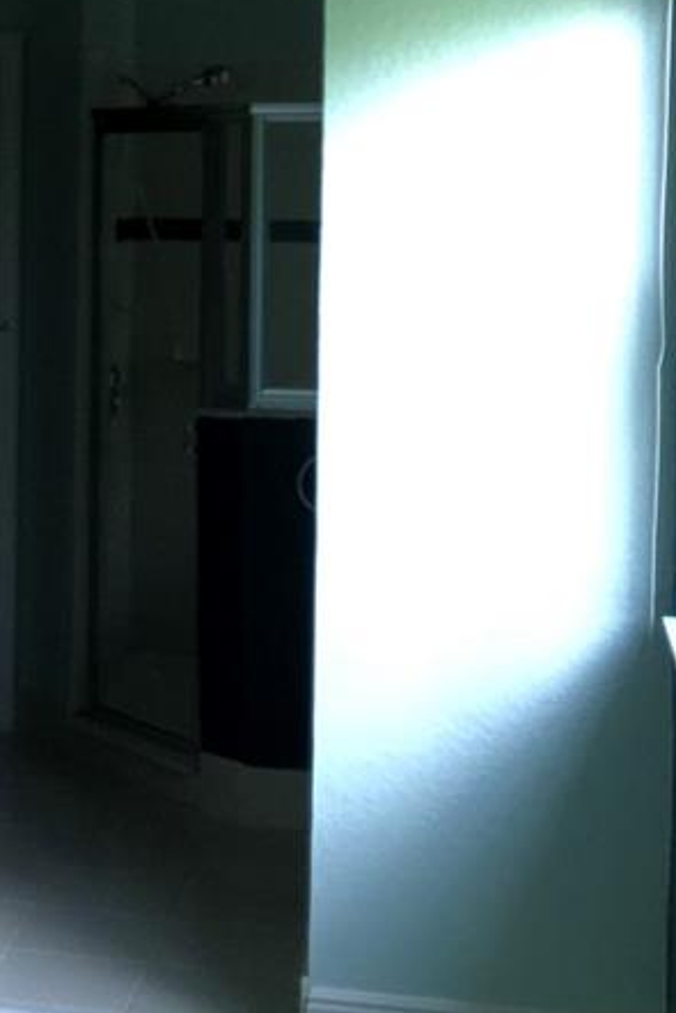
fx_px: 2223
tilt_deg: -1.6
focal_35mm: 79
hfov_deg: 16.4
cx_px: -179
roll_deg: -0.9
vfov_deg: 25.4
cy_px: 280
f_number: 1.8
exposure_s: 1/121
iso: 20
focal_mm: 3.99
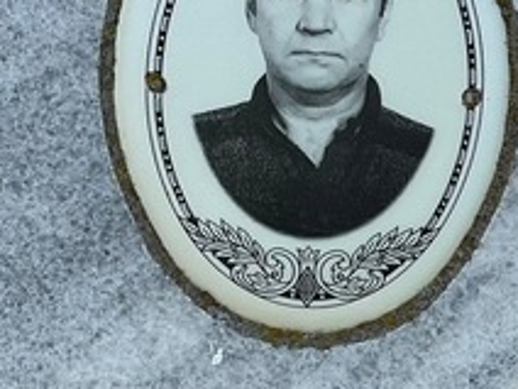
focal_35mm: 291
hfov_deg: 6.8
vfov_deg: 5.1
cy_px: 426
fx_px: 4355
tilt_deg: -26.8
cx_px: 239
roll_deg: +1.8
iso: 32
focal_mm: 9
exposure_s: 1/218
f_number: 2.8
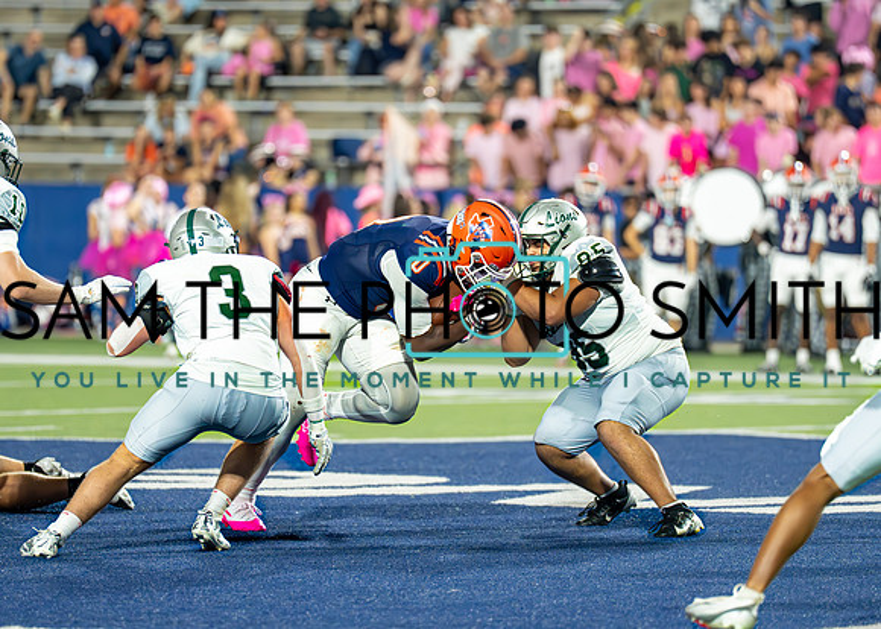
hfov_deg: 7.0
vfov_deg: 5.0
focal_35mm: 287
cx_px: 407
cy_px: 328
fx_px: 7173
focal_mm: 200
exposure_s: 1/1600
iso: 3200
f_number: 2.8
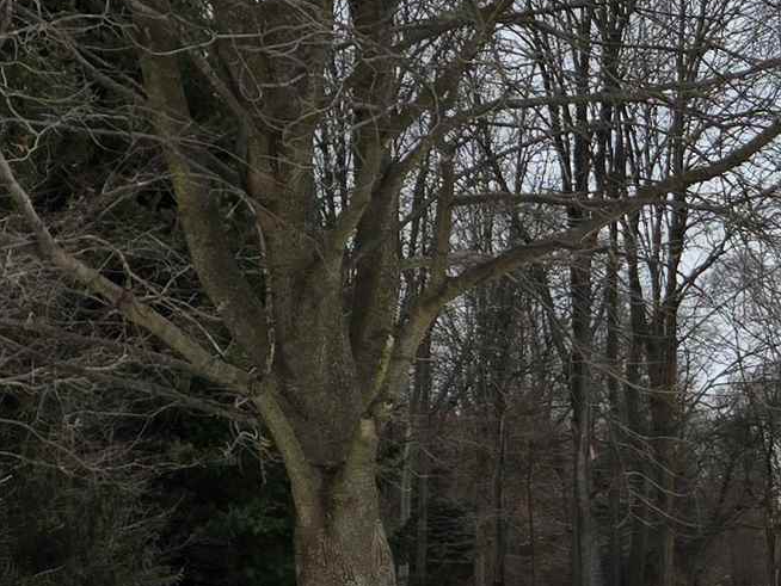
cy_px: 670
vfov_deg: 13.4
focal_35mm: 108
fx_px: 2438
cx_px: 1508
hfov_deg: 15.1
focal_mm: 6.3
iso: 12
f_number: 1.7
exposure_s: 1/742
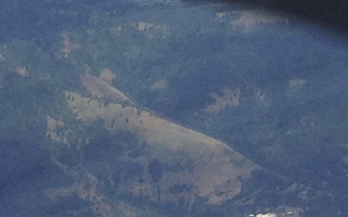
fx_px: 2285
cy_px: -415
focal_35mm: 241
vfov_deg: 5.2
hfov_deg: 8.5
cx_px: 565
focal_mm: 4.13
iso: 50
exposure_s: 1/1550
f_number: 2.4
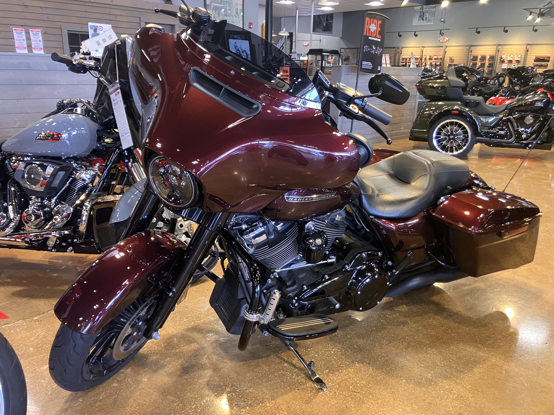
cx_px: 277
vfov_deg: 49.7
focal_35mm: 28
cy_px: 208
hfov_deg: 63.4
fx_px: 448
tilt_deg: -16.7
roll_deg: -1.5
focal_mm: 3.99
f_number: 1.8
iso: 160
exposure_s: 1/60
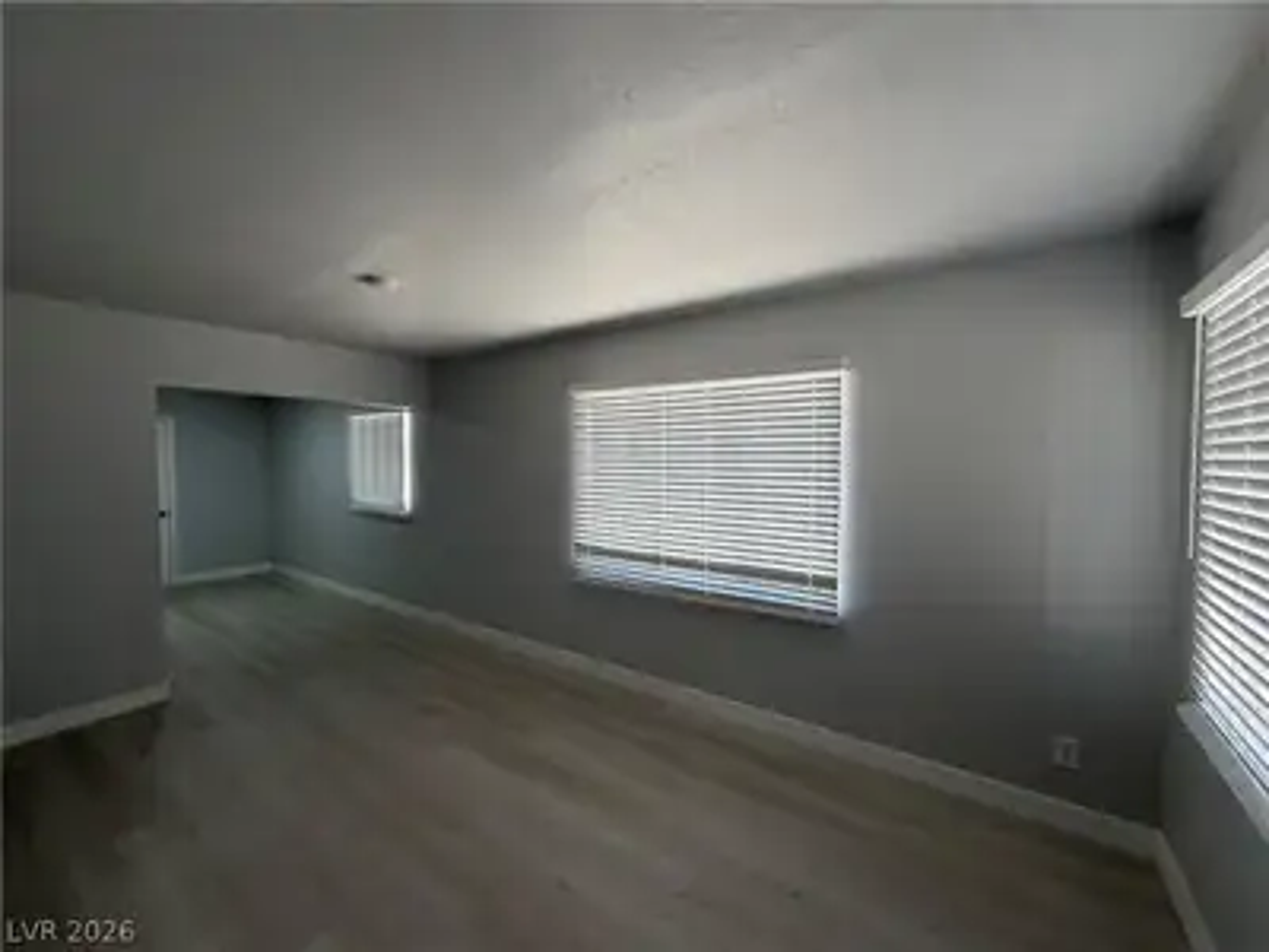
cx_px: 634
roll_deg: -0.4
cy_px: 476
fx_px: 513
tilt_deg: -1.8
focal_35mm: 14
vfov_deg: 85.7
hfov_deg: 102.1
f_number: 2.2
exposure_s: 1/120
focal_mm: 2.22
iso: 80
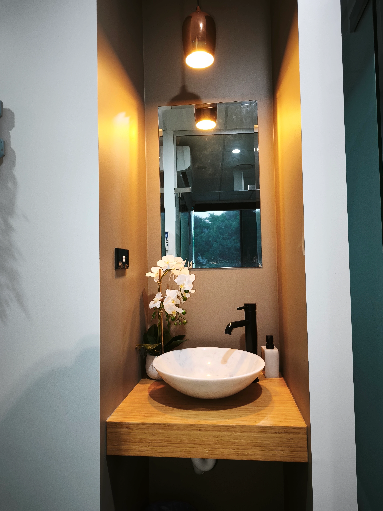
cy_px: 256
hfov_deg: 58.9
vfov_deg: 73.9
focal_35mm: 23
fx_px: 339
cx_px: 192
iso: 500
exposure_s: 1/100
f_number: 1.62
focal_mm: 6.45
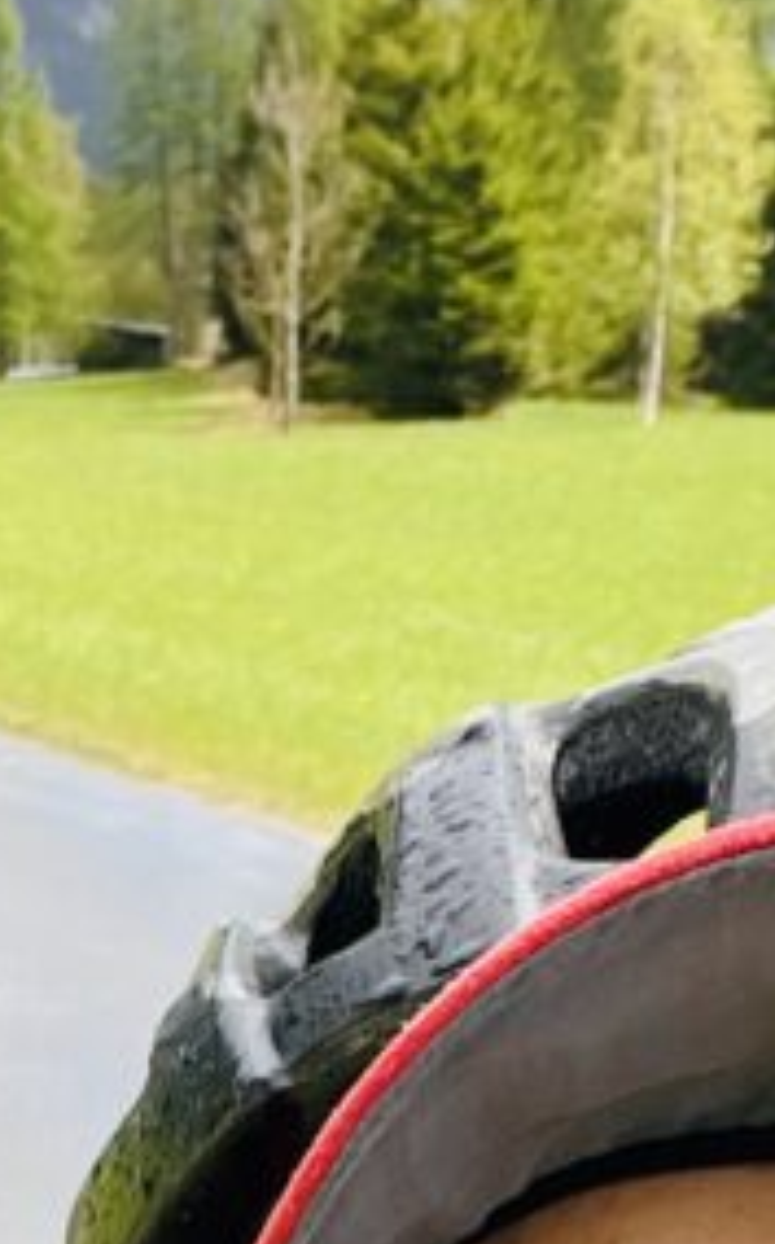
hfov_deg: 11.6
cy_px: 1840
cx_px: 39
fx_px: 3793
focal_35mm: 112
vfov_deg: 16.9
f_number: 2.2
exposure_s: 1/311
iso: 32
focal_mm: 2.71
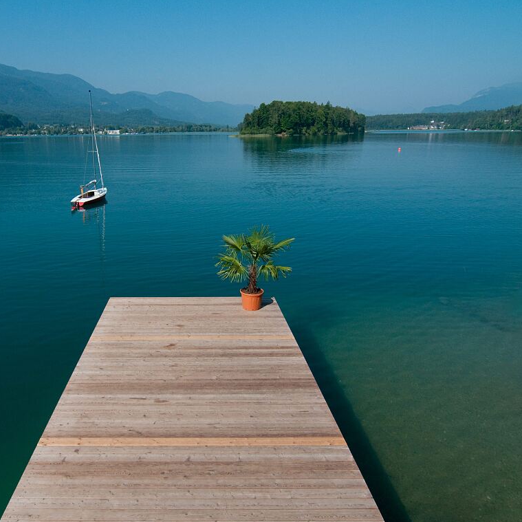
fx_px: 409
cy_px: 265
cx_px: 196
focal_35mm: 24
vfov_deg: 65.0
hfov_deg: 64.1
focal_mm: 12
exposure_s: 1/2000
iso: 200
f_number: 5.6
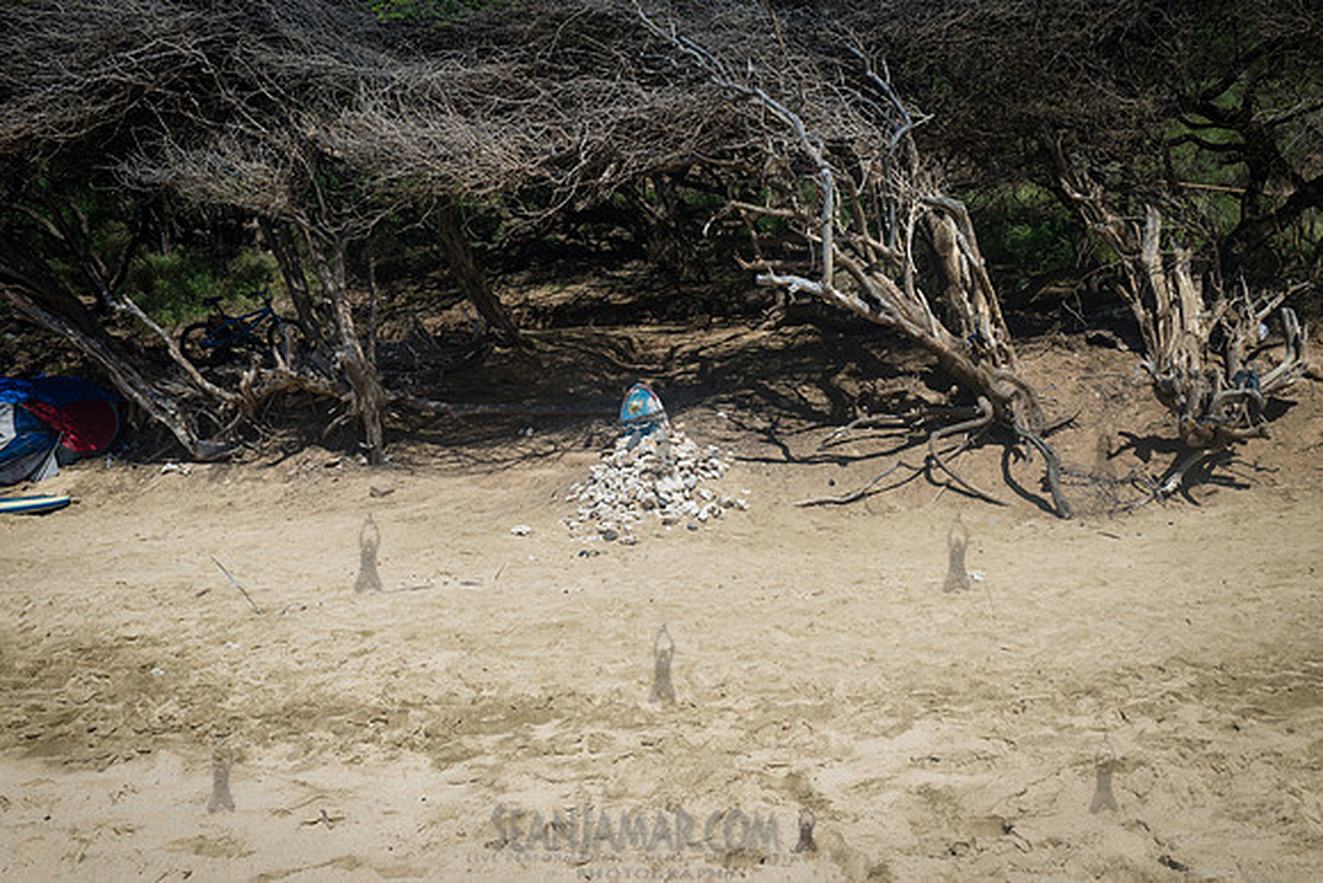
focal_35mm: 35
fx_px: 1286
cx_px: 662
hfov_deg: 54.4
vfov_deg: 37.9
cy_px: 442
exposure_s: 1/125
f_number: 11
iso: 100
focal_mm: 35
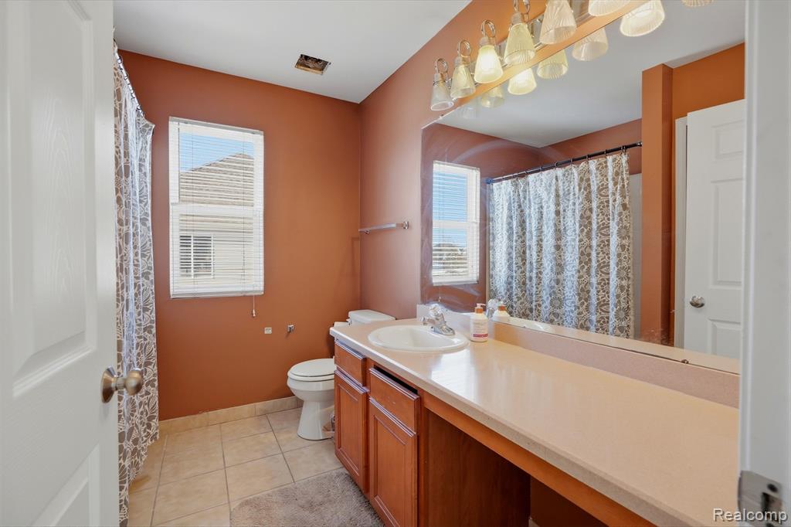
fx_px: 351
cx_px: 396
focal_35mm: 16
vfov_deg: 73.7
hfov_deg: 96.8
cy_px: 264
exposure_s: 1/400
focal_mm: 16
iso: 250
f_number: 8
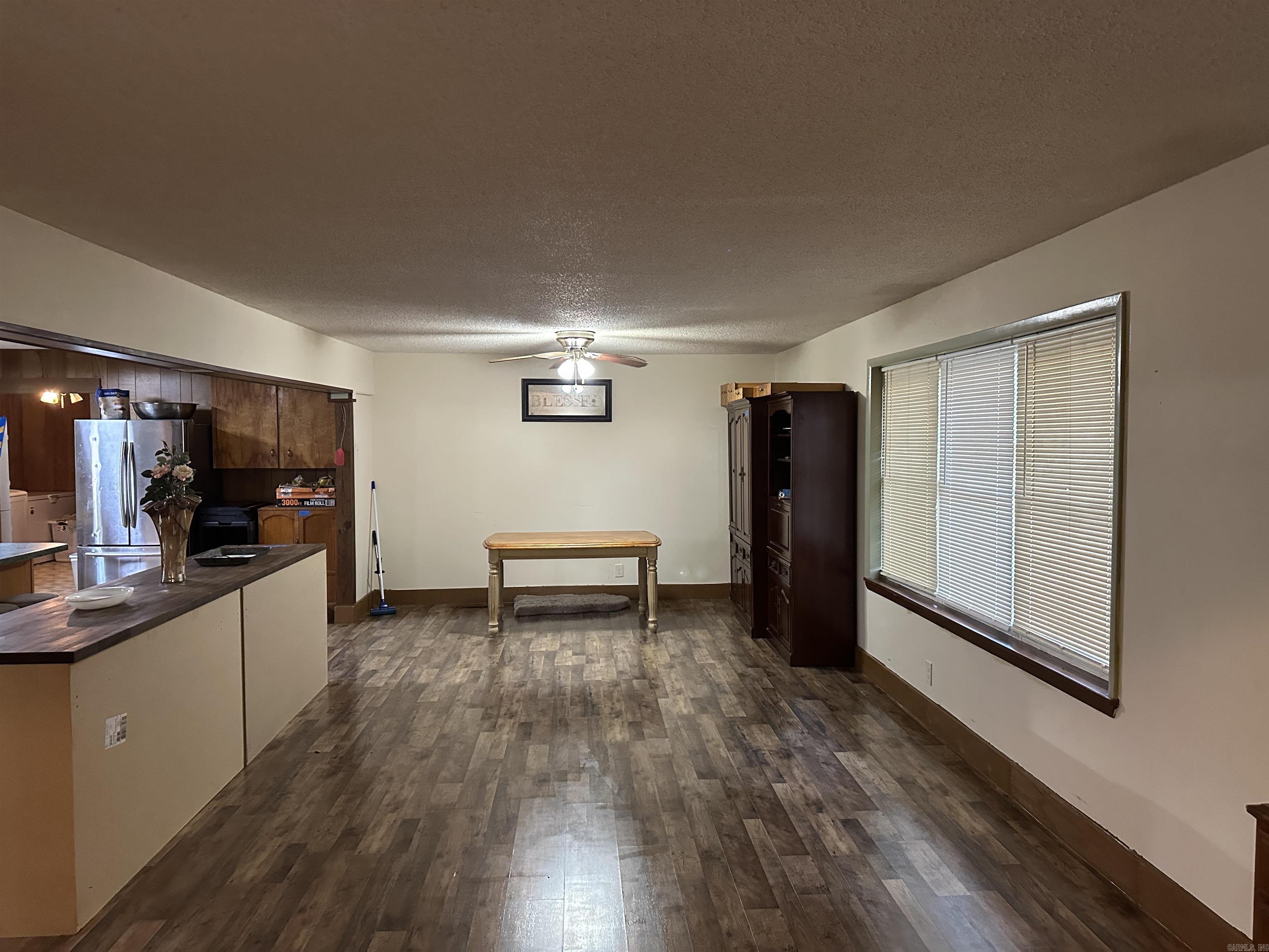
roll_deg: -0.2
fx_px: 880
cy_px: 476
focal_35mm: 24
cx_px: 634
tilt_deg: -0.6
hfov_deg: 71.6
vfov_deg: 56.8
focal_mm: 6.86
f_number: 1.78
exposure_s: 1/60
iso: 640
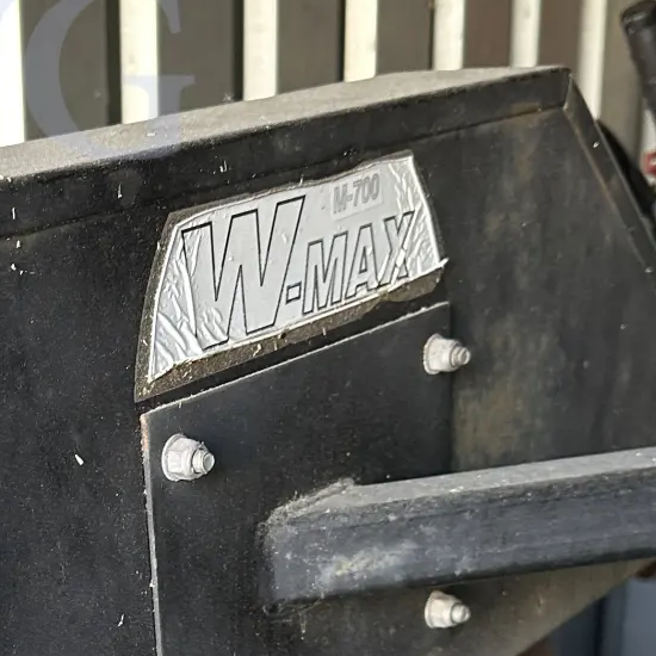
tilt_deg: -18.1
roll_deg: +4.1
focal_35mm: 74
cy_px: 669
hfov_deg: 22.6
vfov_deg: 22.4
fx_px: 1587
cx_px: 24
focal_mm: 6.86
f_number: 1.78
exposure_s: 1/121
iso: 160
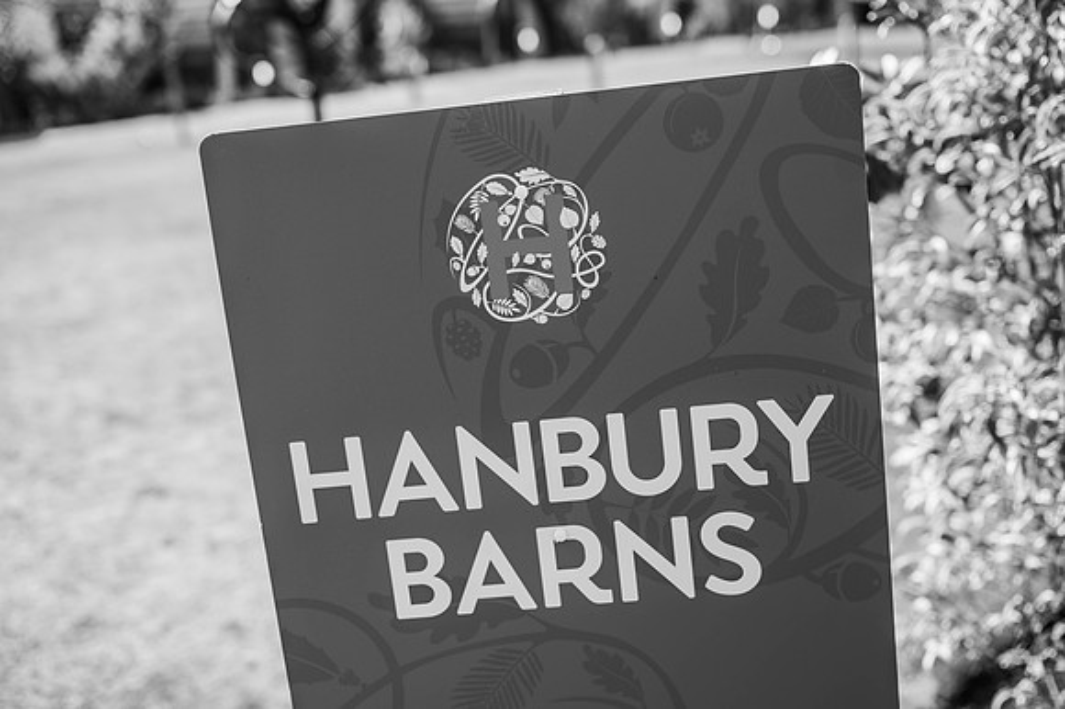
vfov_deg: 27.0
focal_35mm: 50
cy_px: 354
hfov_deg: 39.6
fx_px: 1478
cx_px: 532
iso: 100
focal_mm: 50
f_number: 2.5
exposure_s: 1/1250
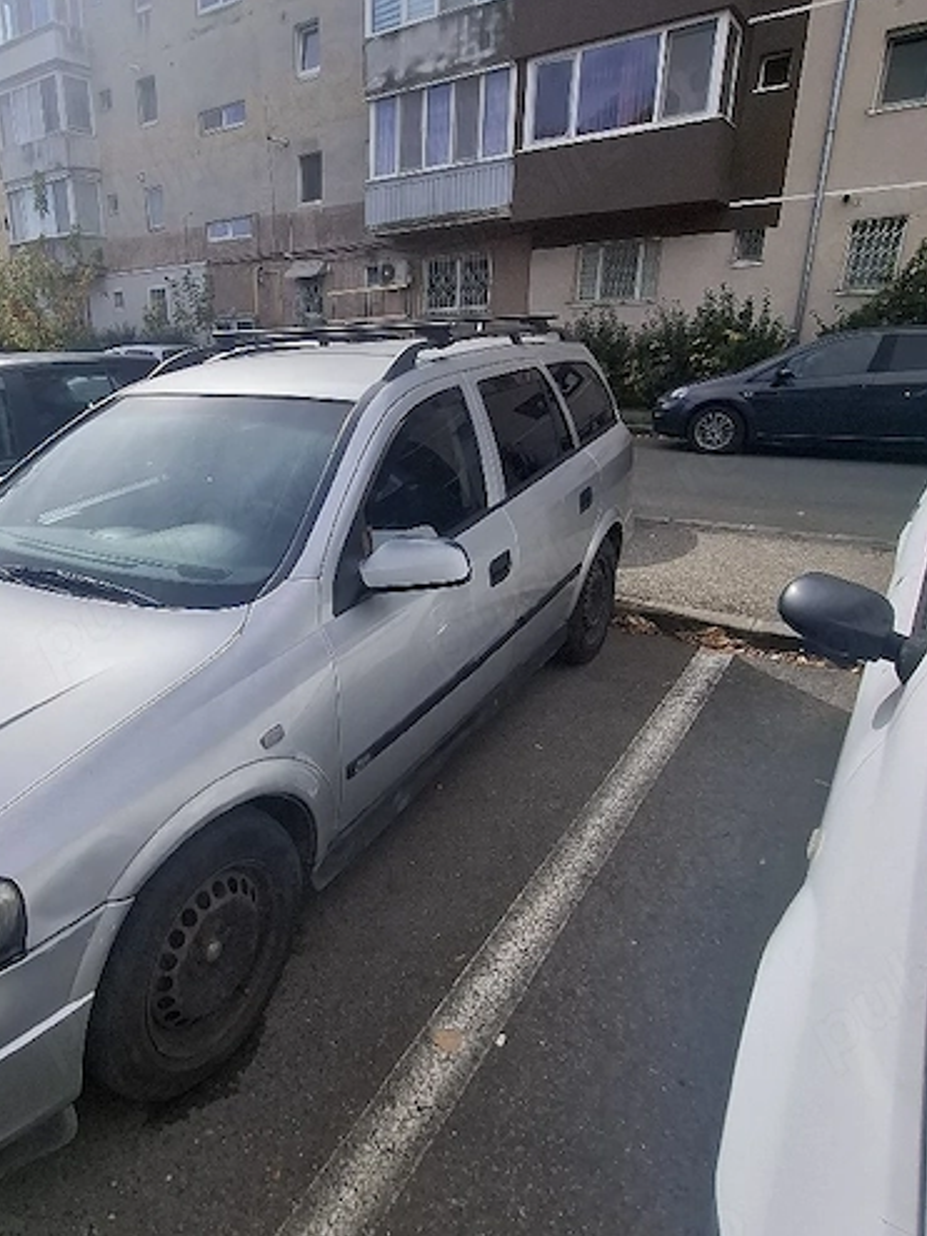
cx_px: 295
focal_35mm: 21
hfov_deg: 61.6
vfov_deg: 79.0
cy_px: 607
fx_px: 750
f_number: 2.2
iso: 40
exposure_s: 1/2000
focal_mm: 1.74
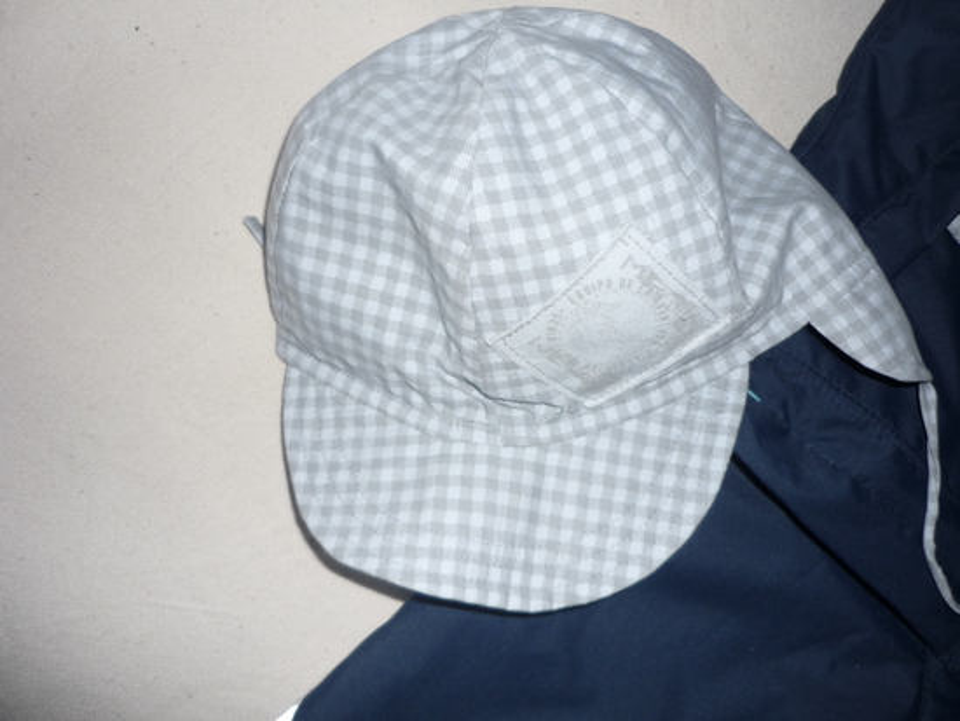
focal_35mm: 33
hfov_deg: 55.3
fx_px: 916
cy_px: 360
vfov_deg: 43.0
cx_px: 480
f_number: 2.8
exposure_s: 1/30
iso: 100
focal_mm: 5.5
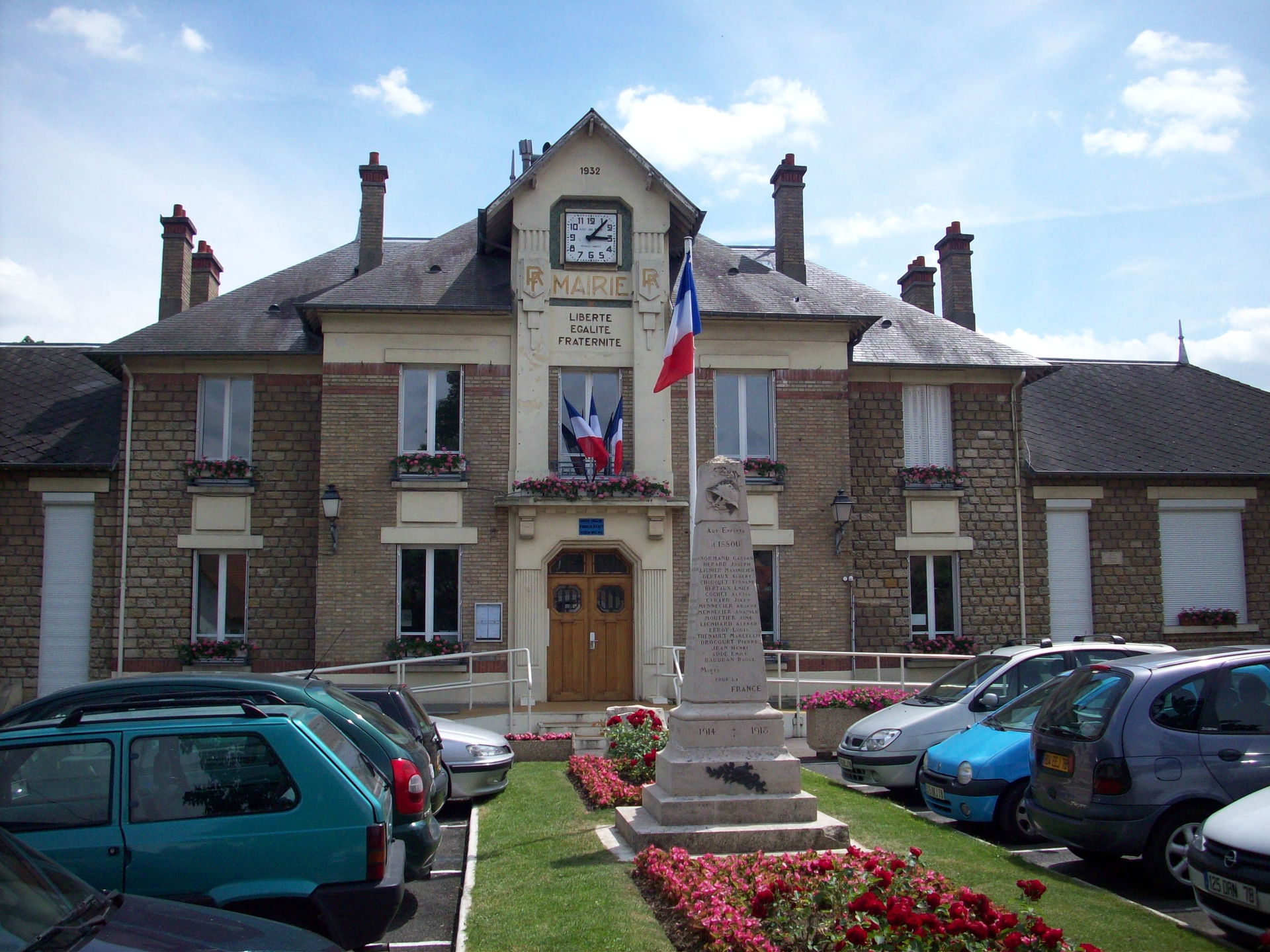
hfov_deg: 50.1
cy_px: 476
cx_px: 635
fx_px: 1357
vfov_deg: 38.7
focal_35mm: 37
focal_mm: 6.2
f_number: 5.6
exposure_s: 1/395
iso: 80
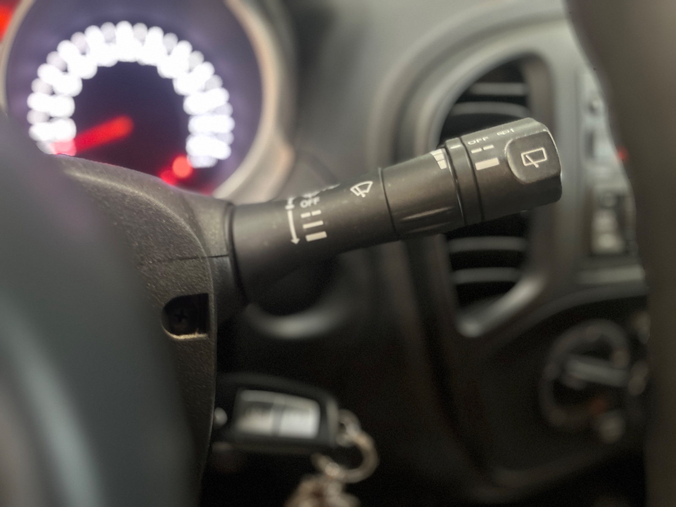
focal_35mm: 26
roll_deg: -6.6
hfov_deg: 67.3
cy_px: 254
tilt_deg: -26.8
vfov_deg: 53.1
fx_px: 508
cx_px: 338
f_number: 1.6
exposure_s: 1/25
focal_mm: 5.1
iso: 640
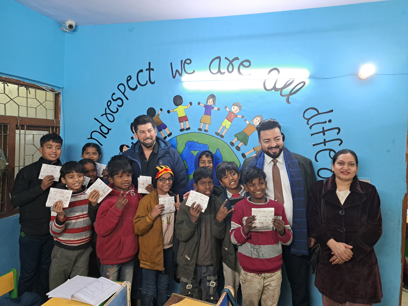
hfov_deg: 71.6
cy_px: 153
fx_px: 283
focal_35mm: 24
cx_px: 204
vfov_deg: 56.8
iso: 160
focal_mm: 5.23
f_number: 1.8
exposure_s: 1/50
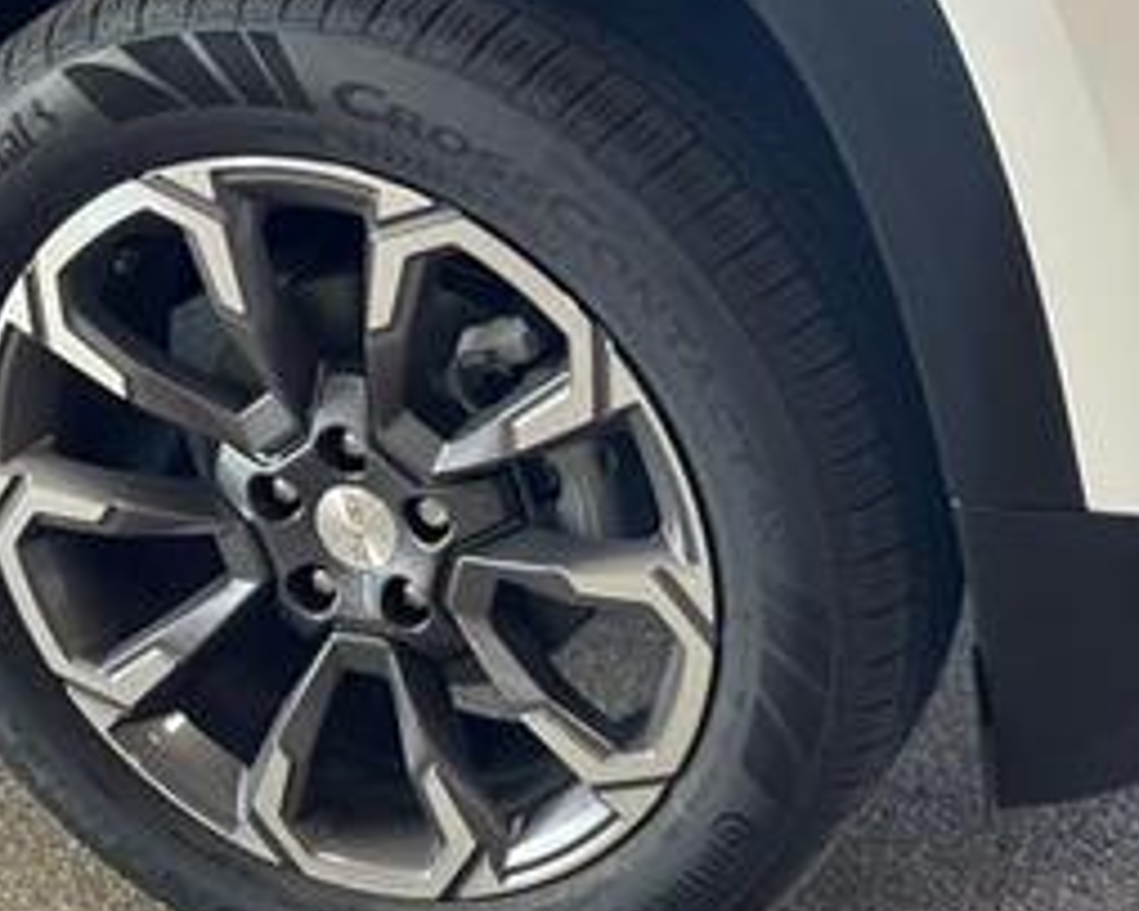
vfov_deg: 16.5
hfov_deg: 20.5
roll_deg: -0.3
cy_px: 606
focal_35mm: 93
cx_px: 731
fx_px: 3134
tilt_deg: -25.2
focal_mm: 6.76
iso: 100
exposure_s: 1/101
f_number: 1.78
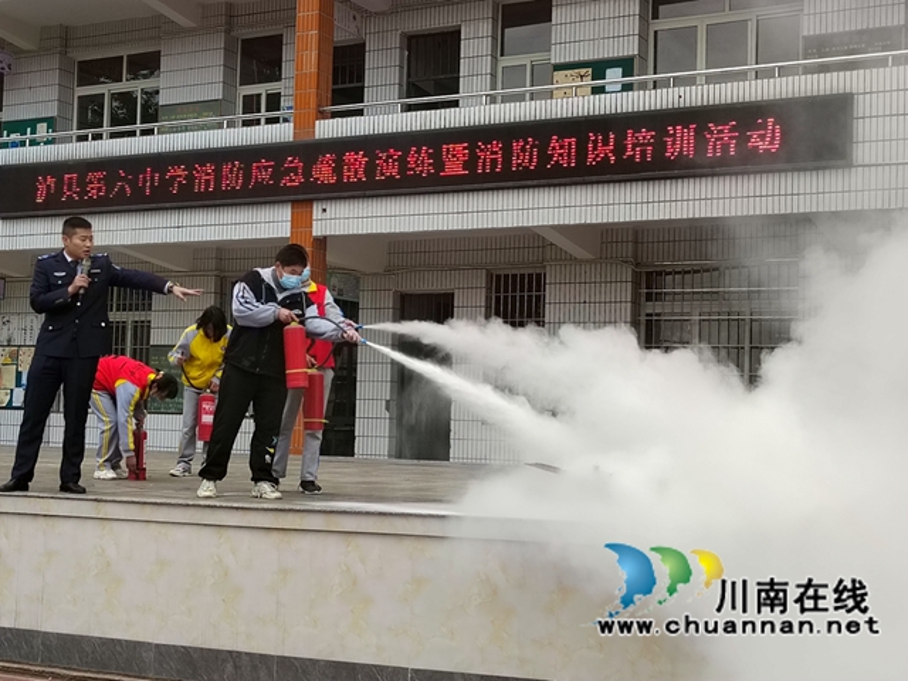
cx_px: 454
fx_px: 1285
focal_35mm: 49
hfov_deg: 38.9
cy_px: 340
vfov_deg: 29.7
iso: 509
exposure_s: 1/838
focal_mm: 5.52
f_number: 1.9
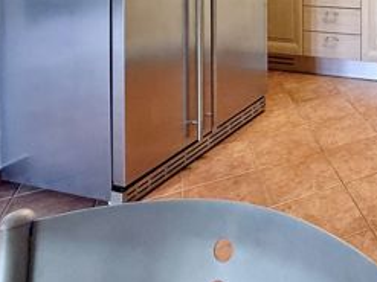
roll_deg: +0.7
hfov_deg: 38.0
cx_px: 425
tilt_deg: +0.8
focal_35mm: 40
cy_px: -88
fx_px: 435
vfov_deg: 28.9
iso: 200
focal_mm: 2.22
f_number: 2.2
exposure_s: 1/50
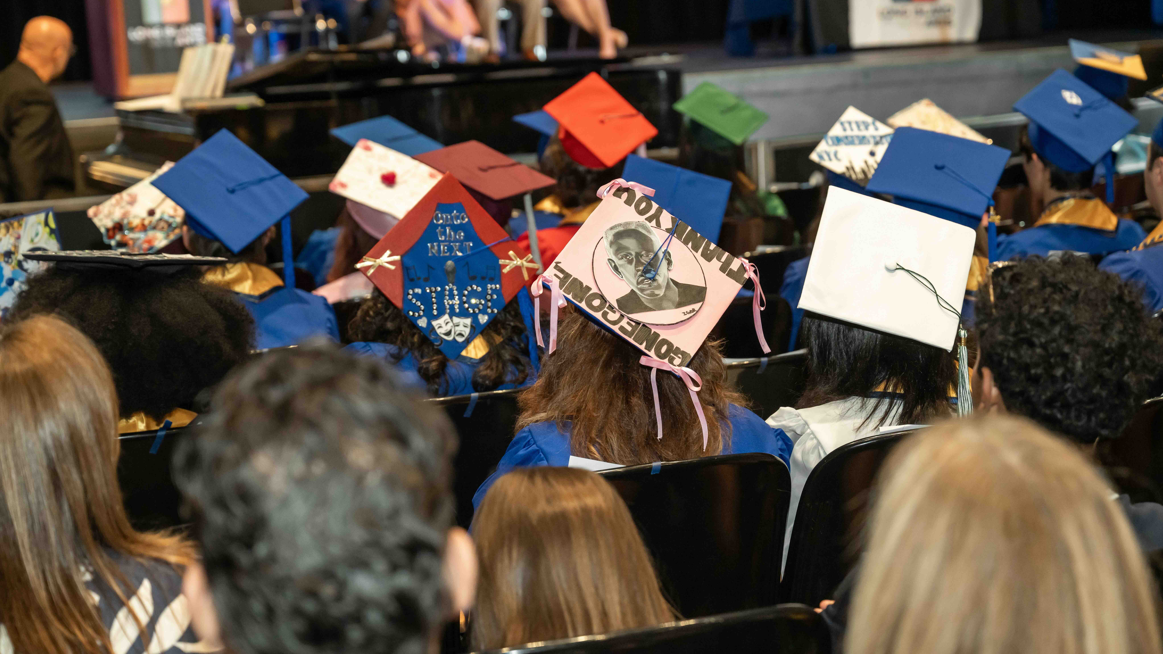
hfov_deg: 28.6
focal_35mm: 74
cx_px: 578
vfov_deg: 16.3
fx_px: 2282
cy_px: 319
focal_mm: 70
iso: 1600
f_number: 4
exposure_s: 1/250
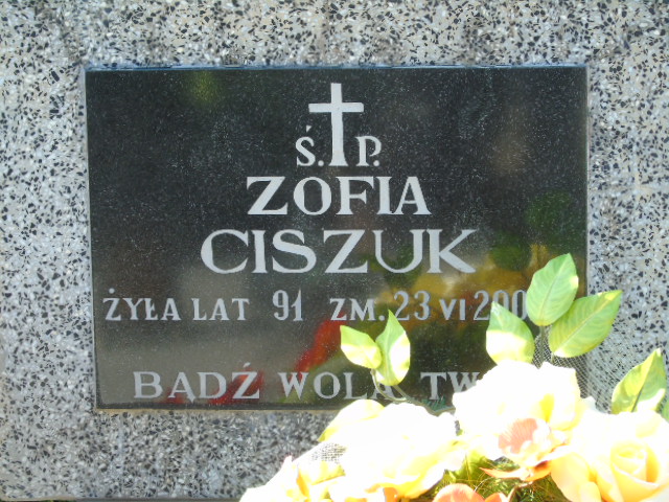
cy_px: 251
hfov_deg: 12.2
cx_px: 334
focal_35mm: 162
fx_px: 3131
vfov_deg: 9.2
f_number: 4.9
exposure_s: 1/125
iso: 160
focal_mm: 29
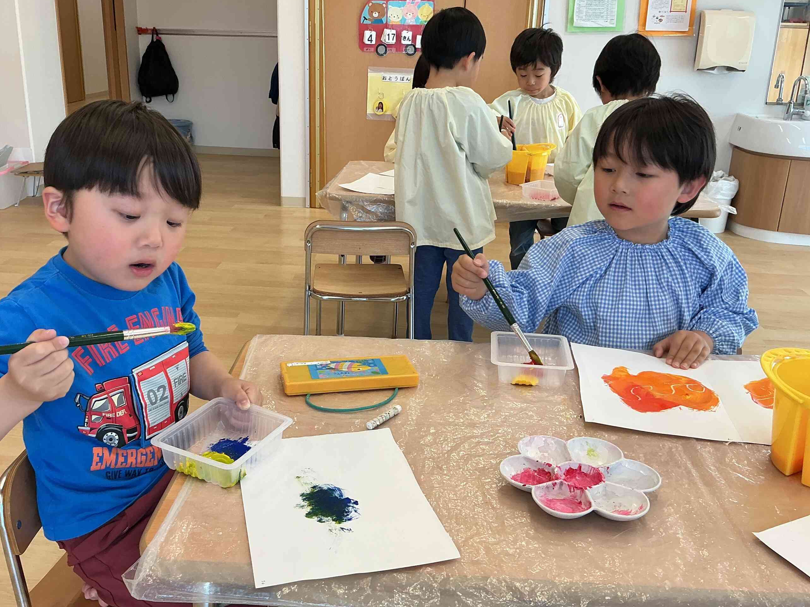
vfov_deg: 41.8
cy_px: 290
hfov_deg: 53.9
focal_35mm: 34
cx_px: 373
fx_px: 796
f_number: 1.8
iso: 32
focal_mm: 3
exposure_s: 1/120
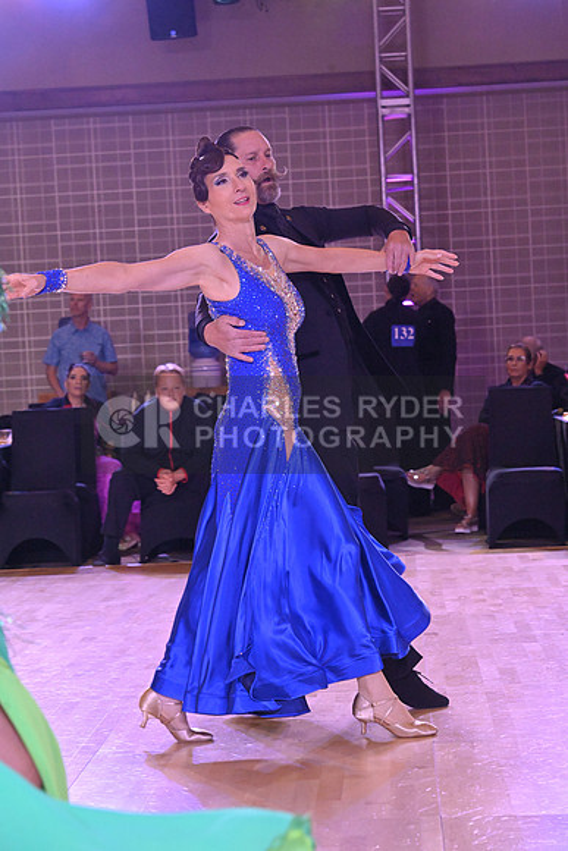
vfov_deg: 23.6
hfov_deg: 15.9
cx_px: 284
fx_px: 2034
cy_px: 426
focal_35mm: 86
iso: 6400
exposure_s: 1/320
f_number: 8
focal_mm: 86
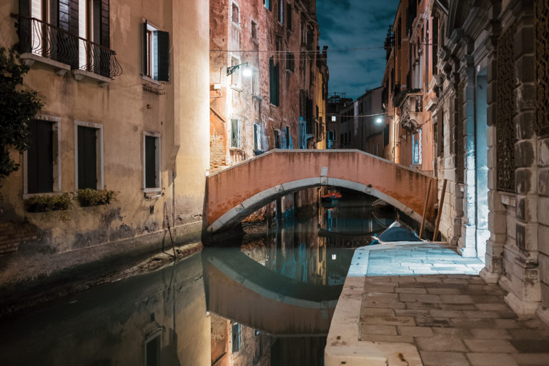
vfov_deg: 37.9
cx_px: 274
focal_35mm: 35
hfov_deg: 54.4
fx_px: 534
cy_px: 183
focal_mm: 35
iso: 1250
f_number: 1.8
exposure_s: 1/25
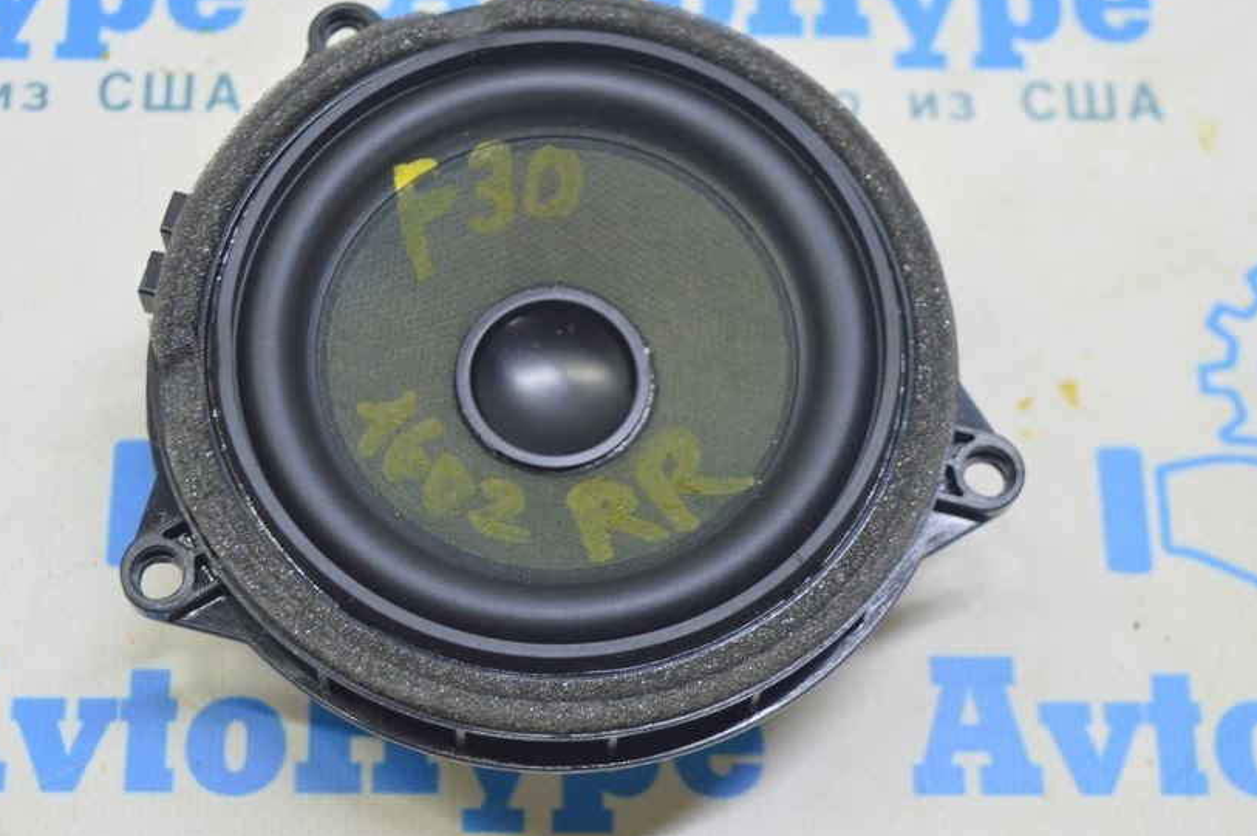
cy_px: 379
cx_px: 530
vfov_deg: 20.0
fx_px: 2373
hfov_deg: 29.6
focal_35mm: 68
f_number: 5.6
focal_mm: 36
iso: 400
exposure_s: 1/20
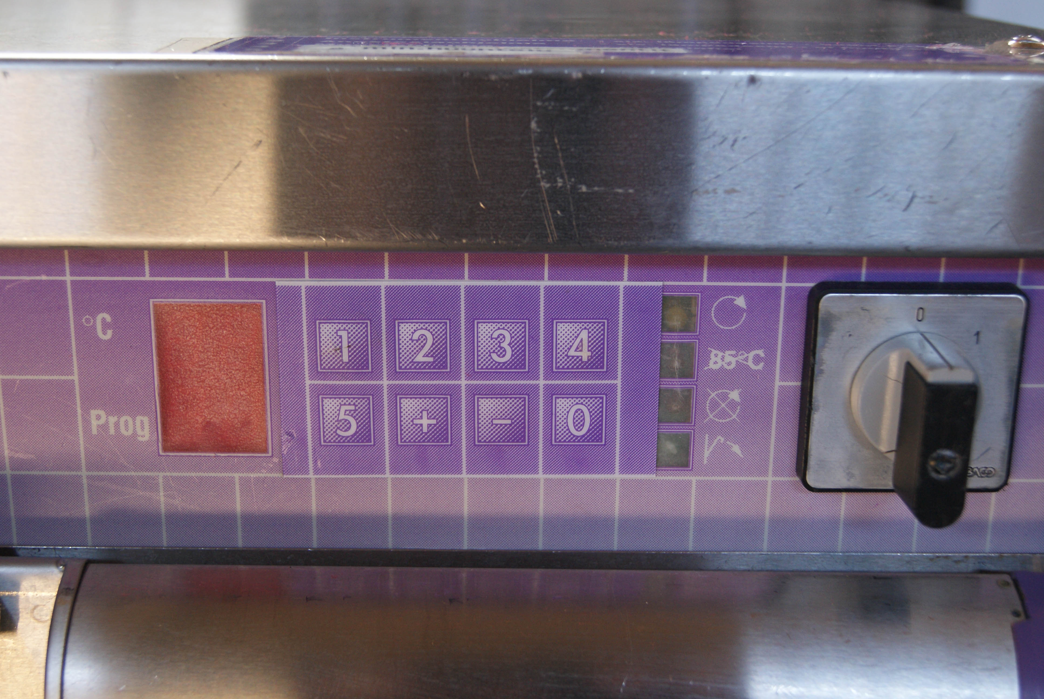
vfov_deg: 25.8
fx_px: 1524
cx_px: 522
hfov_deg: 37.8
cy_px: 350
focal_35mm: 52
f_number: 4.5
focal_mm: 35
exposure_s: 1/15
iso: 400
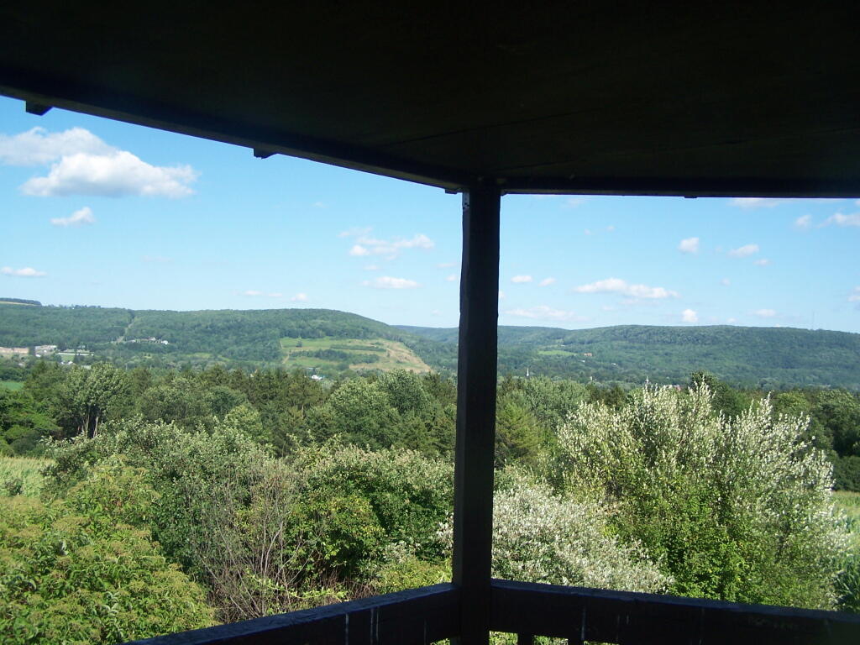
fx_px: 944
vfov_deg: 37.7
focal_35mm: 38
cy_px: 322
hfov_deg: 49.0
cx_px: 430
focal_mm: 6.3
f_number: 2.8
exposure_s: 1/1000
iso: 80
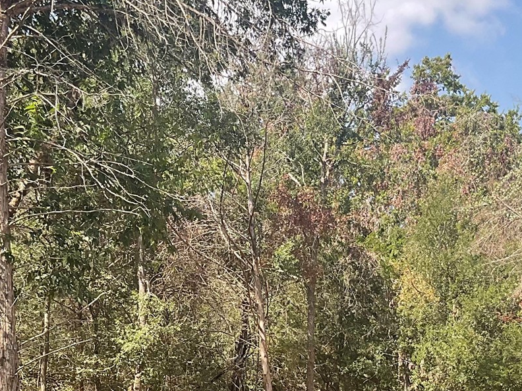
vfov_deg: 19.2
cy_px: 376
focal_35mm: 75
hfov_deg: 25.9
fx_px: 1131
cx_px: 323
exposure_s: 1/666
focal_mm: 3
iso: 16
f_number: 1.8
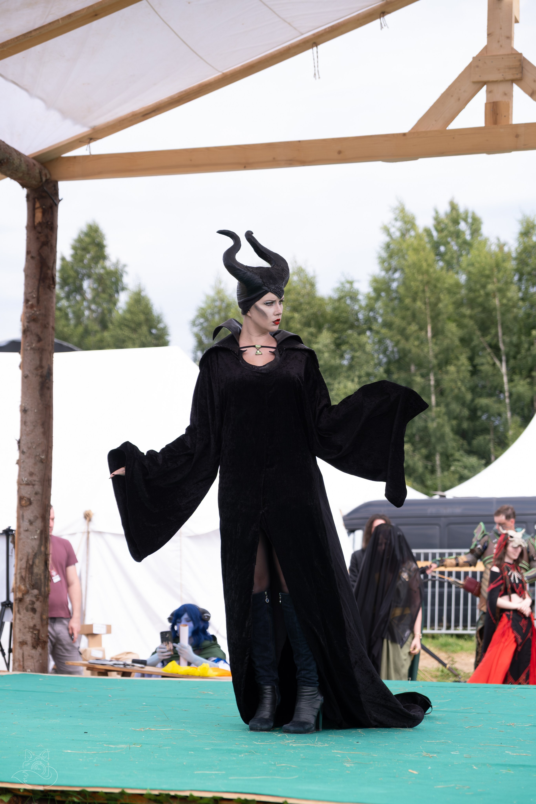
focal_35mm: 83
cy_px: 402
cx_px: 268
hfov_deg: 16.5
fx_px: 1854
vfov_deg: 24.5
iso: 250
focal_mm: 55
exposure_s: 1/1250
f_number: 3.6
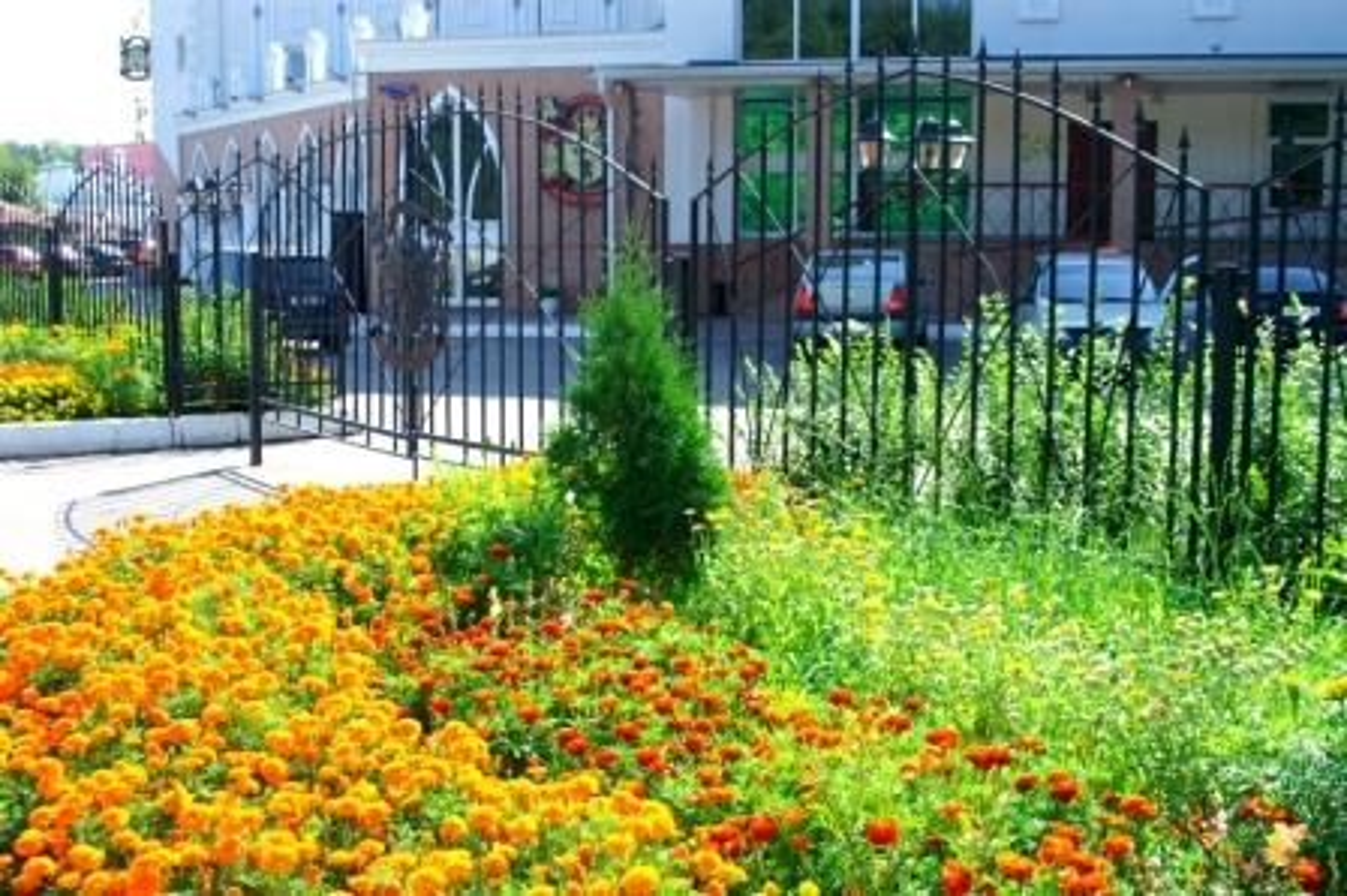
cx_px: 674
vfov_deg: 31.8
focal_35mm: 42
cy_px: 448
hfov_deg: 46.4
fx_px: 1570
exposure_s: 1/125
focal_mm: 28
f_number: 8
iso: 100
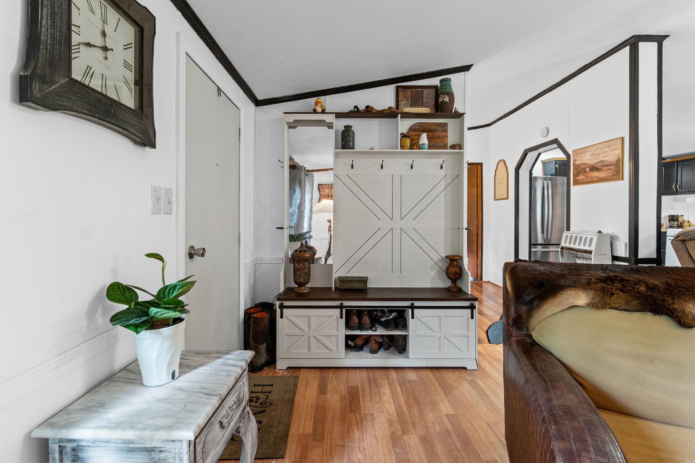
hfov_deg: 96.7
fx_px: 309
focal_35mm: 16
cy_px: 218
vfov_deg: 73.7
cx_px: 344
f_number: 8
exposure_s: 1.6
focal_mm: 10
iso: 400
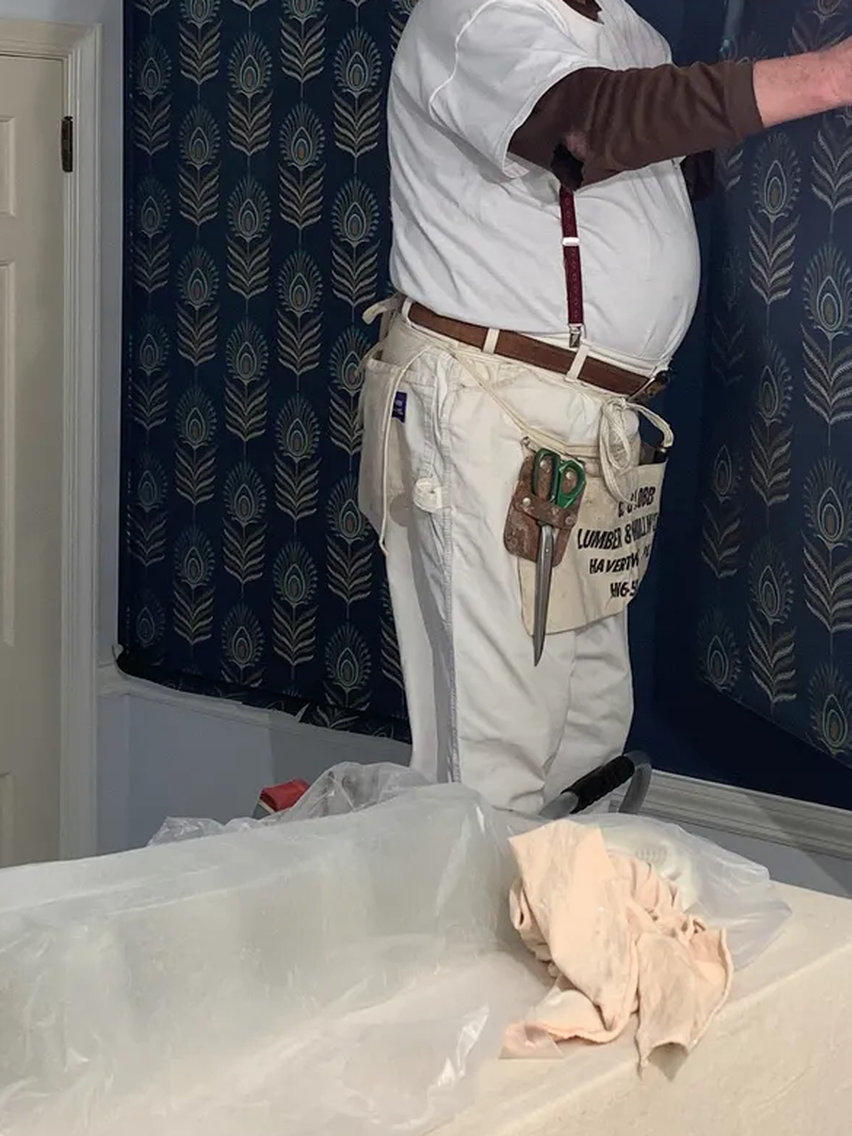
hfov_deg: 22.9
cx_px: 494
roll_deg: -1.2
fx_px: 2100
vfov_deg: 29.9
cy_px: 329
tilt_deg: -1.0
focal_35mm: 64
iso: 64
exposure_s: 1/60
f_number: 1.8
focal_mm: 4.25
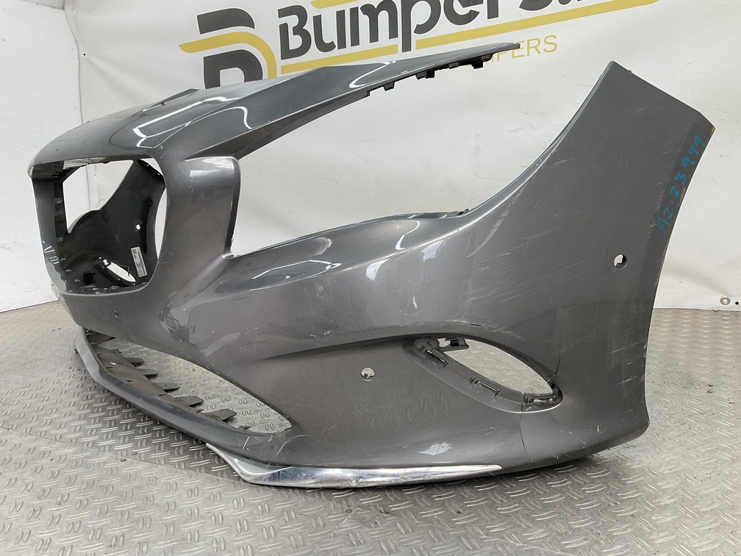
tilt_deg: -10.1
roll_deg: +4.2
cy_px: 278
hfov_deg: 61.7
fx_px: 621
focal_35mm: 29
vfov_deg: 48.2
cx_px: 370
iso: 20
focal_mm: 3
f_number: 1.8
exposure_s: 1/120
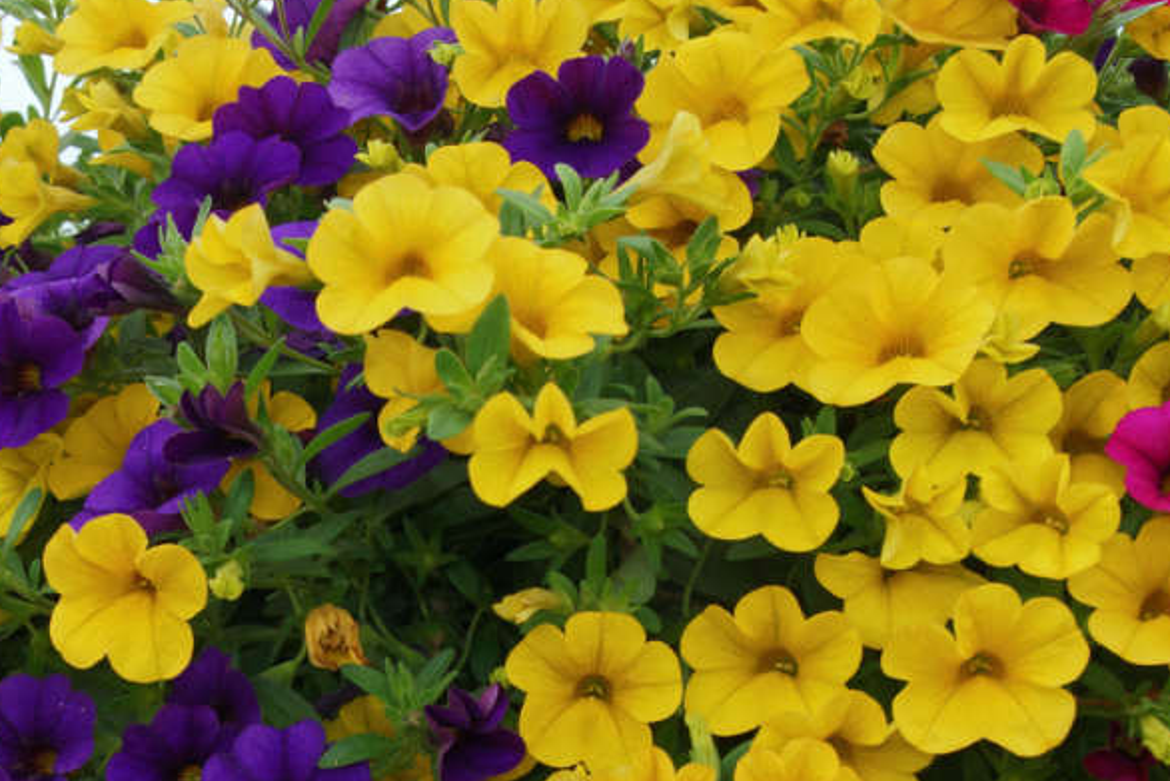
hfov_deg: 23.3
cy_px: 769
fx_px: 2796
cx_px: 242
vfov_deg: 15.6
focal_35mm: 86
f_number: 9
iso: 100
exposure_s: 1/60
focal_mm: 28
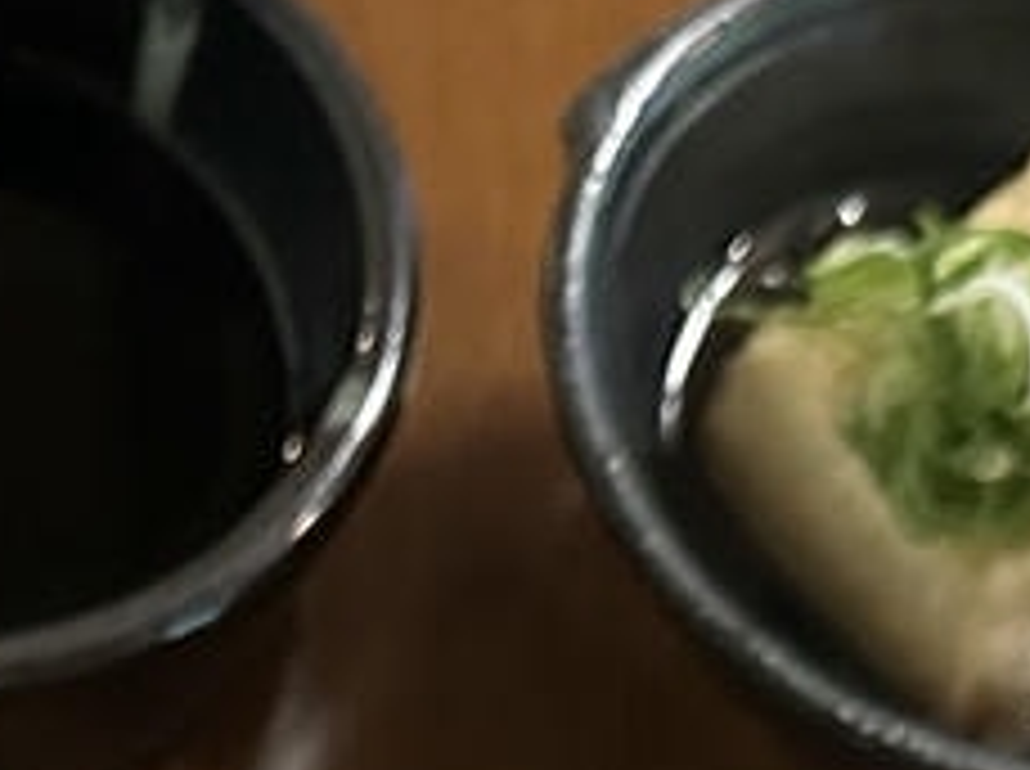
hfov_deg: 15.1
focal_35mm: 126
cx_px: -247
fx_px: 3743
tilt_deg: -70.9
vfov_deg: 10.4
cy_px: 1711
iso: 1000
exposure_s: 1/40
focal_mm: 6.86
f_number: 1.78
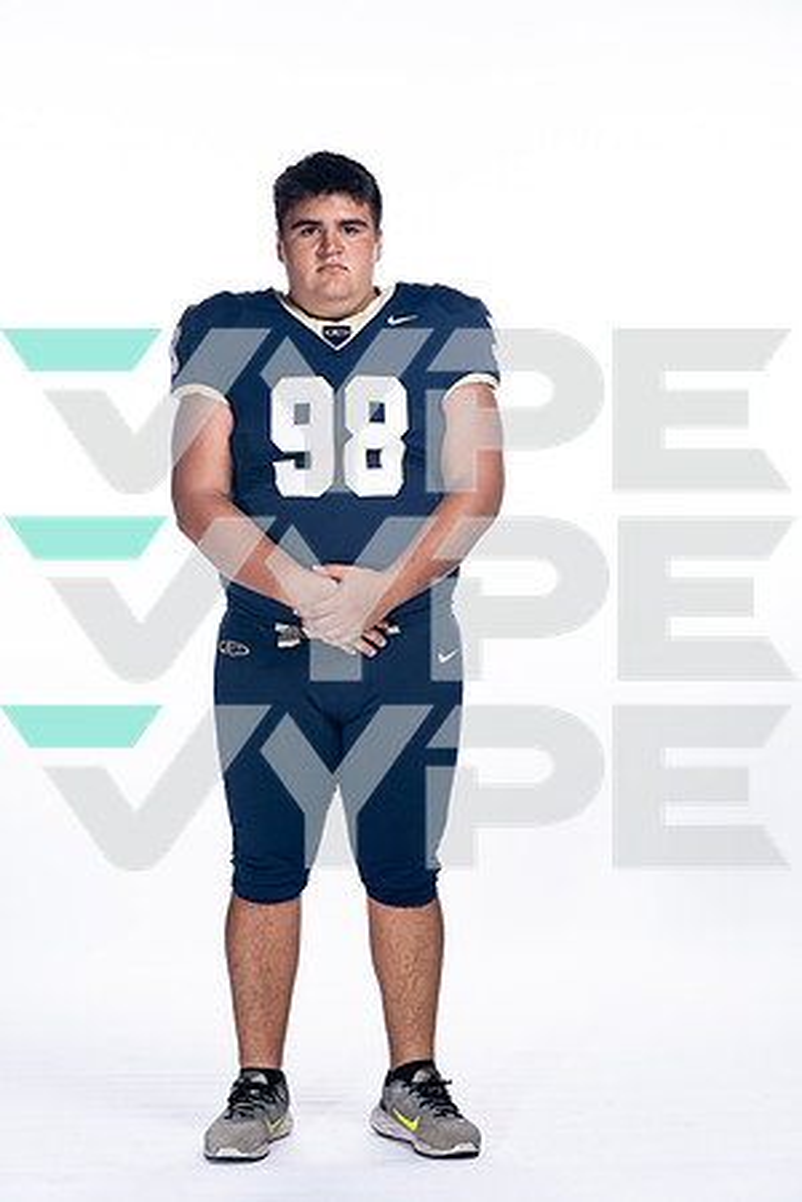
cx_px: 401
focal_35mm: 97
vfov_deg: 21.0
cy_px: 601
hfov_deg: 14.1
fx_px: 3241
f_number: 8
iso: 250
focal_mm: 97
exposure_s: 1/250
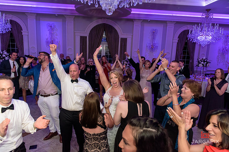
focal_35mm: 24
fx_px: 153
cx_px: 114
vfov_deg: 53.2
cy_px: 76
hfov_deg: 73.7
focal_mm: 24
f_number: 3.2
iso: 3200
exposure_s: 1/125
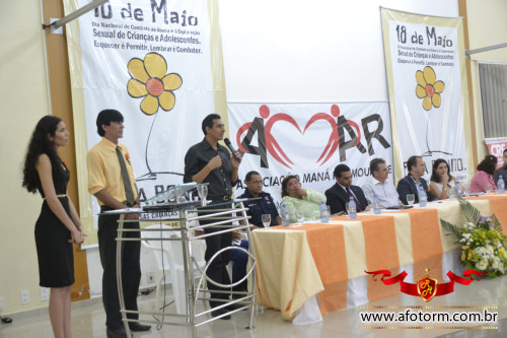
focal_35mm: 46
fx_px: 655
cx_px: 254
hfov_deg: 42.3
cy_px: 169
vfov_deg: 28.9
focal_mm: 31
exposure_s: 1/80
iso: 1600
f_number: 4.5
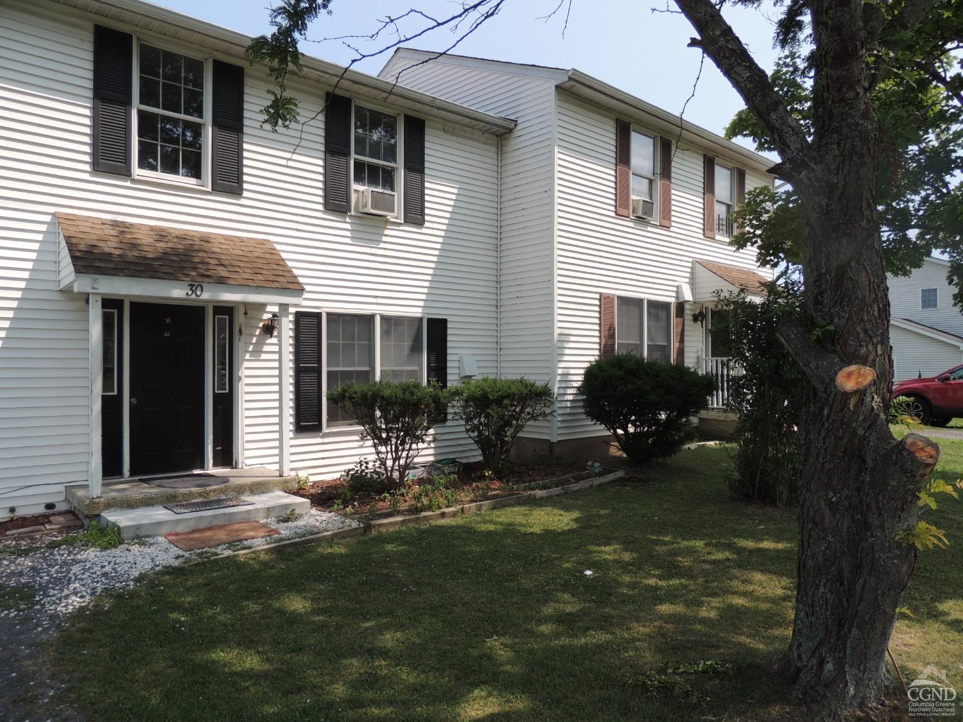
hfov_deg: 71.6
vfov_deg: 56.8
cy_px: 361
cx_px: 482
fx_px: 668
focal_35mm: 24
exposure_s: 1/1000
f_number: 3
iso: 100
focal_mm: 4.3
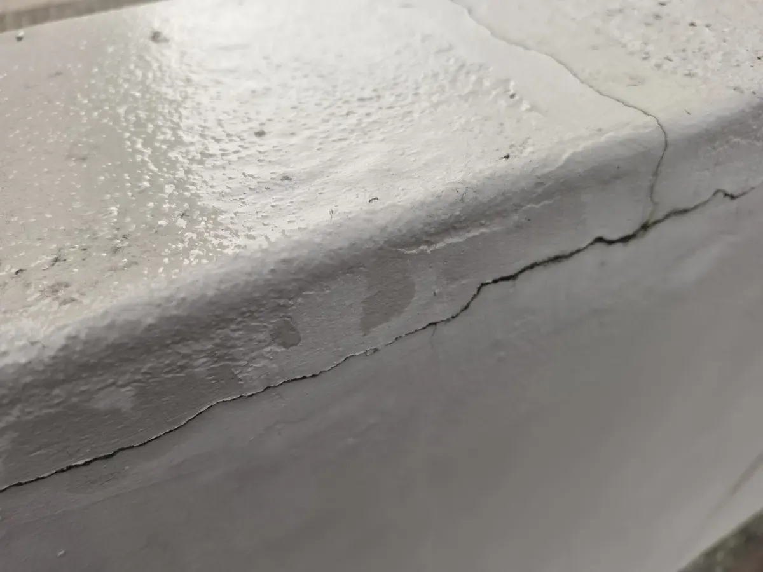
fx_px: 507
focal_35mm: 23
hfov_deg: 73.9
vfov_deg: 58.9
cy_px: 286
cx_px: 382
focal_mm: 6.5
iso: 64
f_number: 1.4
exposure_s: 1/2134
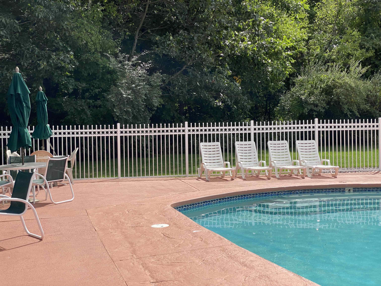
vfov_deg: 28.0
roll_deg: +1.0
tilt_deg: -1.7
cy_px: 143
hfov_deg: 36.8
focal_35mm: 52
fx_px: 572
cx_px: 190
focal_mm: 6
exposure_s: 1/1453
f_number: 2
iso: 20
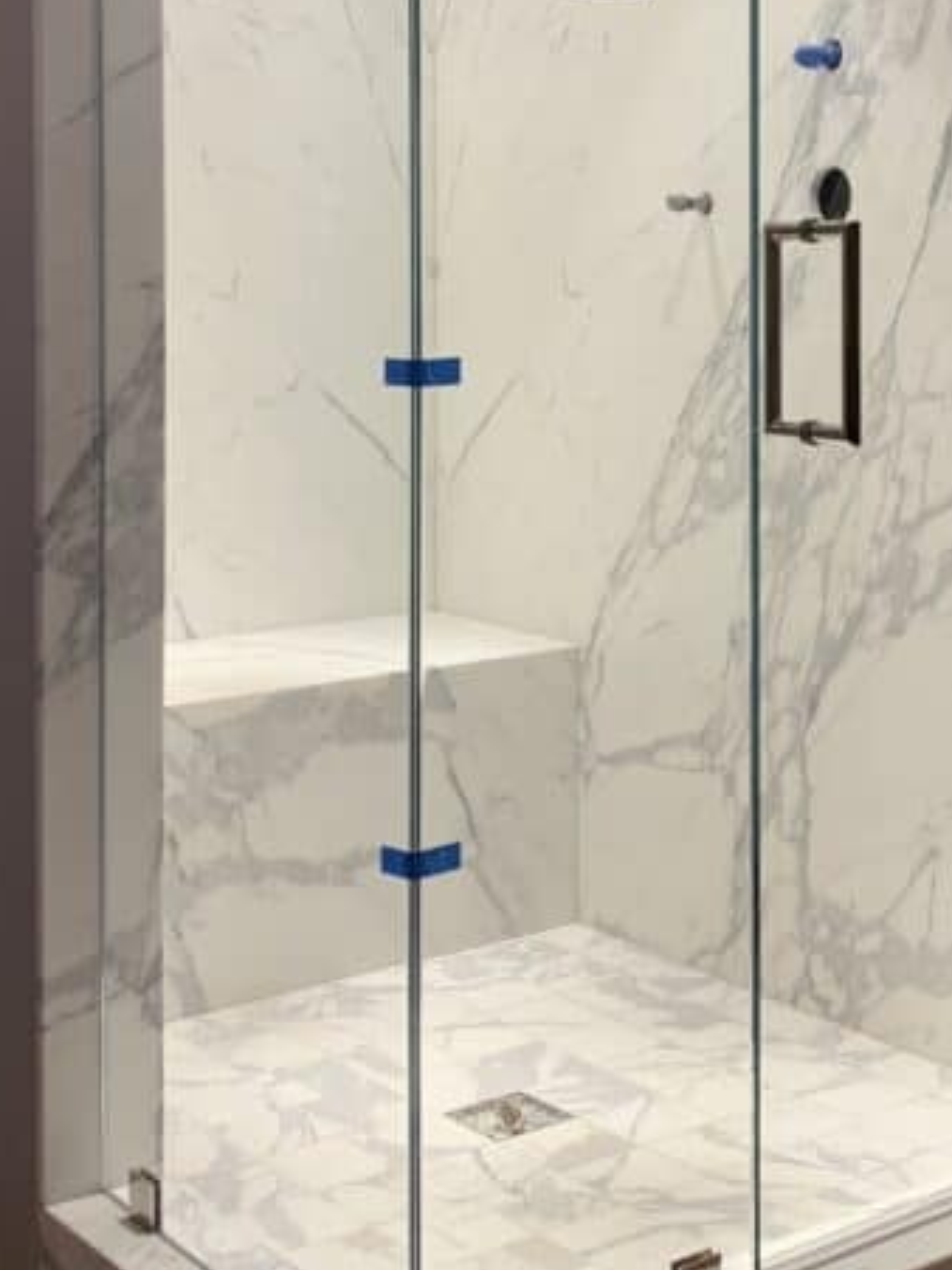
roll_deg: +0.0
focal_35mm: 59
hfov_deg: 24.6
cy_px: 301
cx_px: 704
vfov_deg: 32.0
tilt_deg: -0.3
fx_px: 2164
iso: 80
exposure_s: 1/75
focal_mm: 4.25
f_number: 1.8
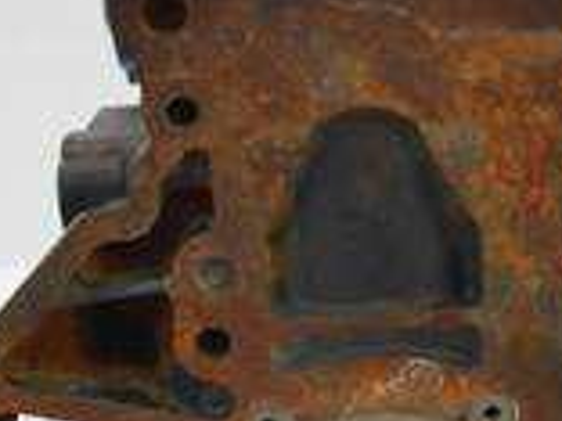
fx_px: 1396
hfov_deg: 22.7
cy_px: 270
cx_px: 328
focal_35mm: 86
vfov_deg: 17.1
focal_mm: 14
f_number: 3.5
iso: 1000
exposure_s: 1/125
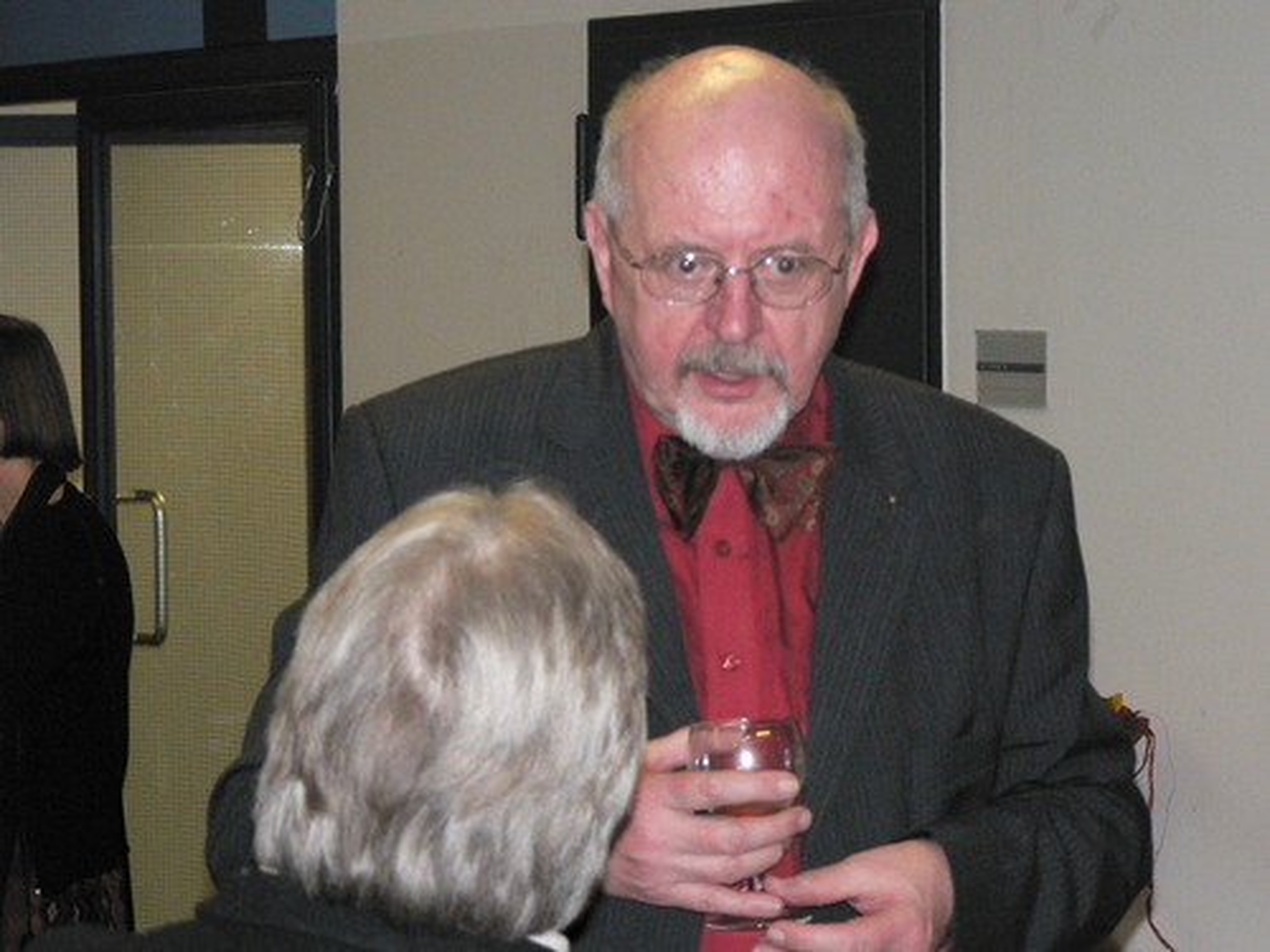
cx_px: 635
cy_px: 476
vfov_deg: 12.1
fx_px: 4476
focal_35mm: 122
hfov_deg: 16.1
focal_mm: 20.3
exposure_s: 1/60
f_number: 3.2
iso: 400
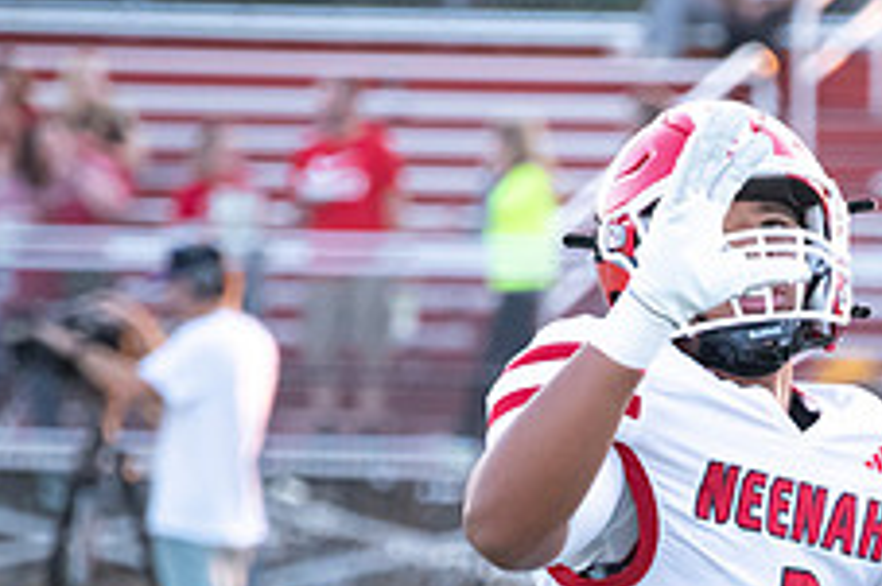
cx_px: 738
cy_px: 650
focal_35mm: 511
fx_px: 12510
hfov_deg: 4.0
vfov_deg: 2.7
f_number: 5.6
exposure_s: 1/800
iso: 4000
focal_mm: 200
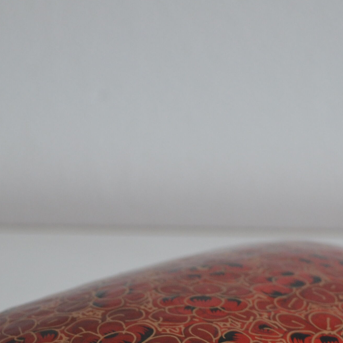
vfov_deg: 15.7
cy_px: 397
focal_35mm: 107
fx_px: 1200
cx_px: 163
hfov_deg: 16.3
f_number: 4
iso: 400
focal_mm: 24
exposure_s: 1/40
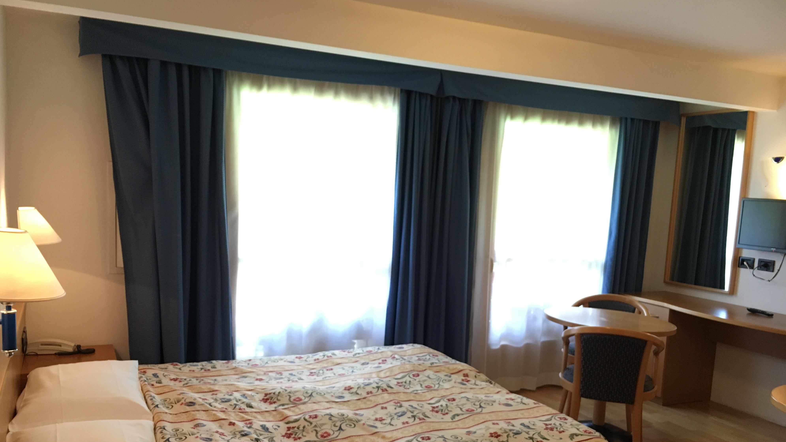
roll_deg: -2.4
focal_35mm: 32
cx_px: 395
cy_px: 282
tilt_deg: -6.6
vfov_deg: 36.4
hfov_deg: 61.0
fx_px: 667
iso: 160
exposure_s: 1/33
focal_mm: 4.15
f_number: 2.2
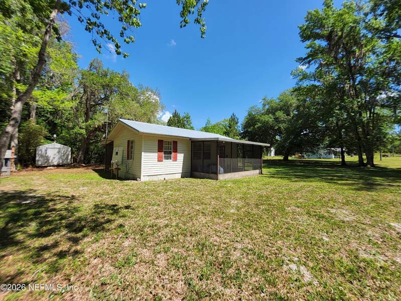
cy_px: 150
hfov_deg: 106.1
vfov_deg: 90.0
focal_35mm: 13
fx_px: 151
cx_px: 200
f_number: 2.2
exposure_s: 1/848
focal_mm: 1.13
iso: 32
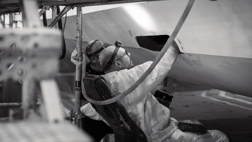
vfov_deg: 16.3
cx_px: 126
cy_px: 59
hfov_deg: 28.6
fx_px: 494
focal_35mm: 74
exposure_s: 1/50
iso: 800
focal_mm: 70
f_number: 3.2
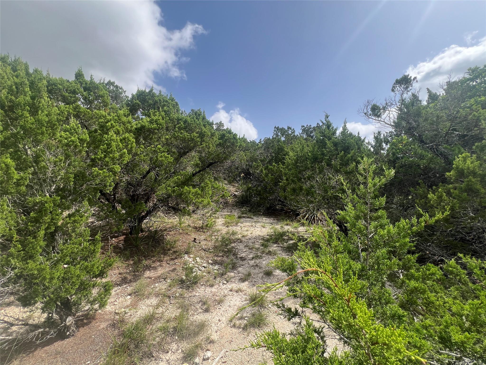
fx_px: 183
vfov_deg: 89.9
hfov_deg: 106.2
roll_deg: +2.9
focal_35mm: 13
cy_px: 182
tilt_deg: +0.9
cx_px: 243
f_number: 1.8
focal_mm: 1.57
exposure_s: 1/867
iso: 32
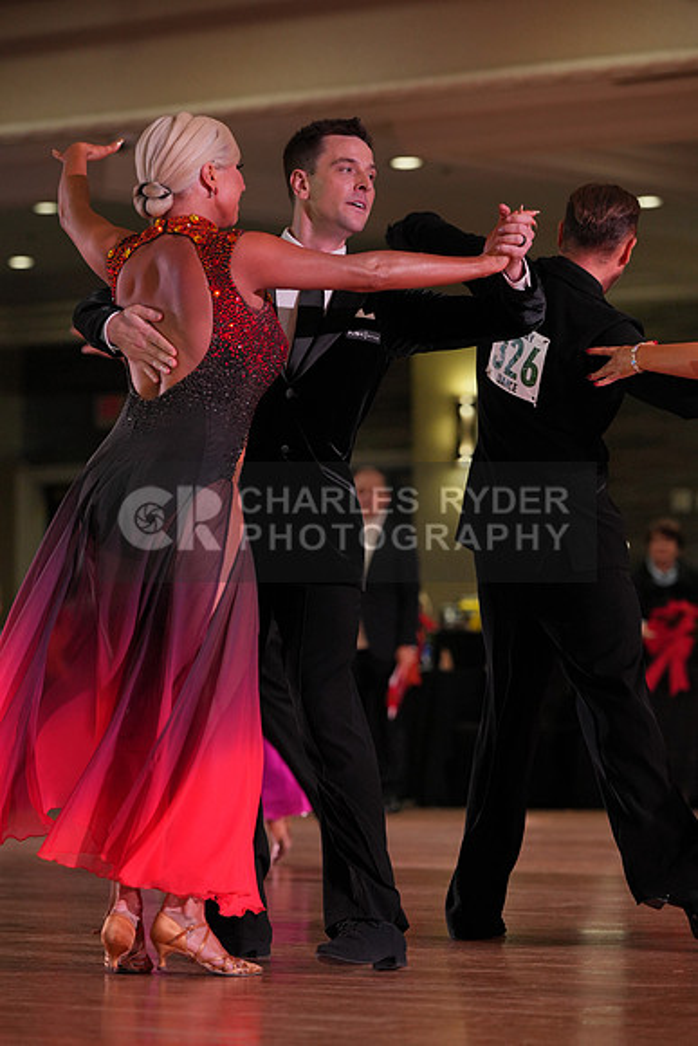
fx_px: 4098
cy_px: 523
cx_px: 349
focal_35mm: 141
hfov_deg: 9.7
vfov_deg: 14.5
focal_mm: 141
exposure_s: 1/500
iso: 1250
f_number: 4
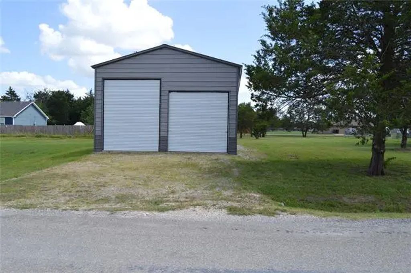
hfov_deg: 67.4
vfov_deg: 47.8
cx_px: 206
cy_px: 136
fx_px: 308
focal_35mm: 27
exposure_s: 1/250
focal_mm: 18
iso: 100
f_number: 8
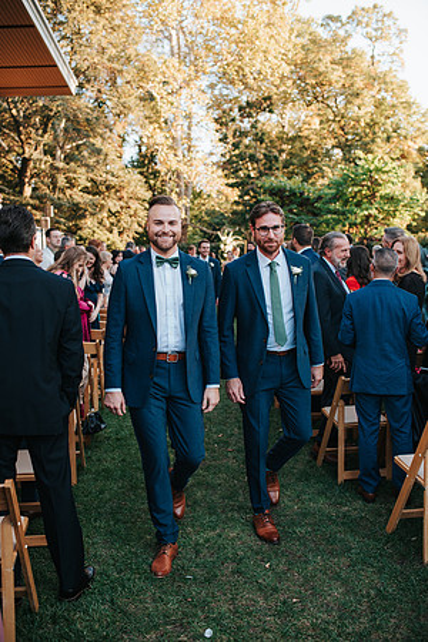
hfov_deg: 37.9
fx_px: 624
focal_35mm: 35
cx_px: 214
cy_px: 321
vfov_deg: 54.4
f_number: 3.2
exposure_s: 1/800
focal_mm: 35
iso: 1000
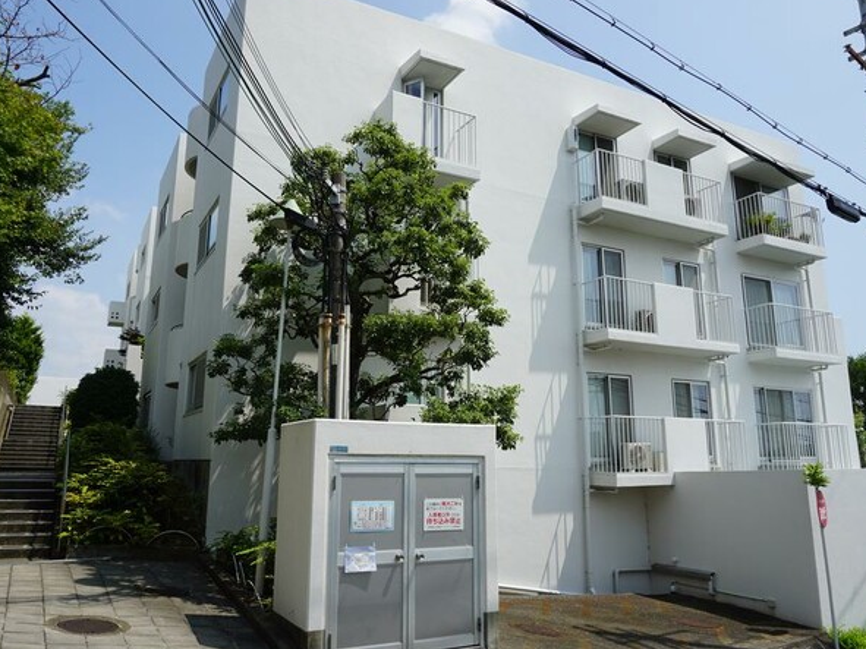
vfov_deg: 49.7
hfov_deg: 63.5
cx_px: 428
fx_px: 700
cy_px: 307
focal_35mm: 28
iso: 100
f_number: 11
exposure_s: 1/160
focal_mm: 16
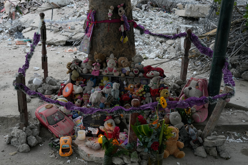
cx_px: 125
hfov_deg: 48.5
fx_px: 276
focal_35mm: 40
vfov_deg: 33.4
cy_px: 92
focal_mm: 35
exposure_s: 1/80
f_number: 5
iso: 500
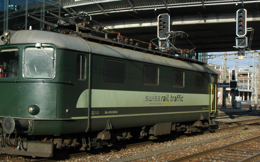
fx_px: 402
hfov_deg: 35.4
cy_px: 87
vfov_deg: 22.8
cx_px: 82
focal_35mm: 57
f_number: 10
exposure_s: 1/400
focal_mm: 25
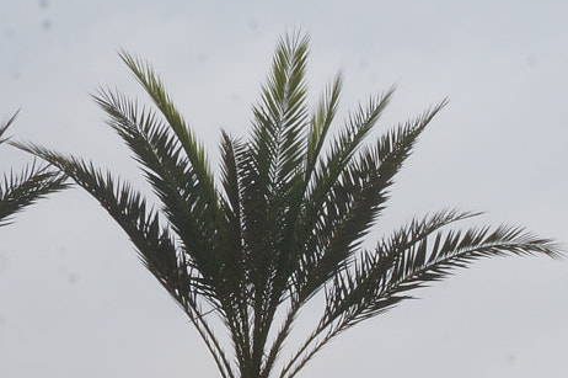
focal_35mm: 151
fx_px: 2376
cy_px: 520
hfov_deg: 13.5
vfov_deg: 8.9
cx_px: 510
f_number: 29
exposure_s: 1/60
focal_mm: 29
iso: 125
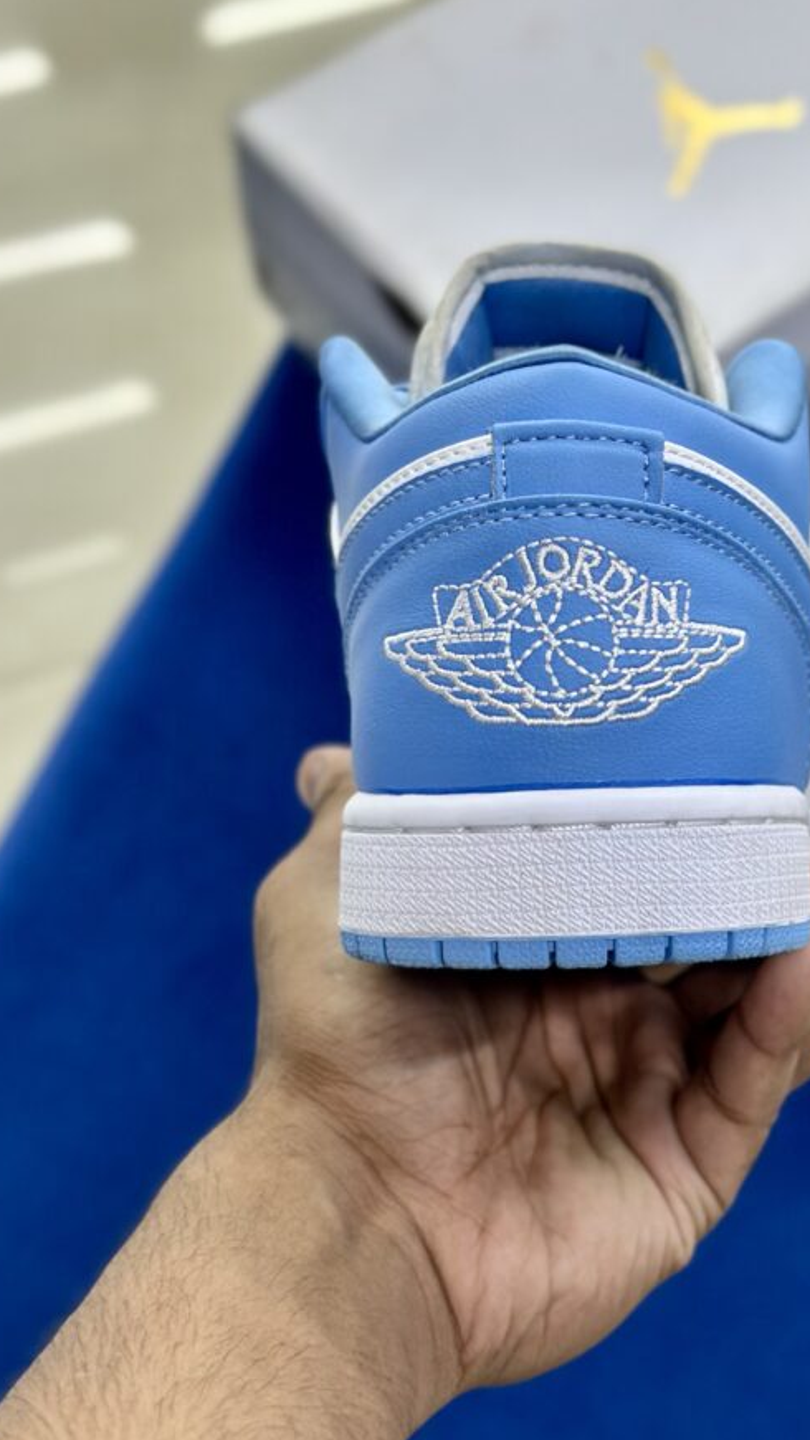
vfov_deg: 37.2
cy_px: 682
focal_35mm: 56
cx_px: 555
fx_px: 2138
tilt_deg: -57.7
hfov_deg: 21.4
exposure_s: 1/100
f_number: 1.78
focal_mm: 6.86
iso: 64
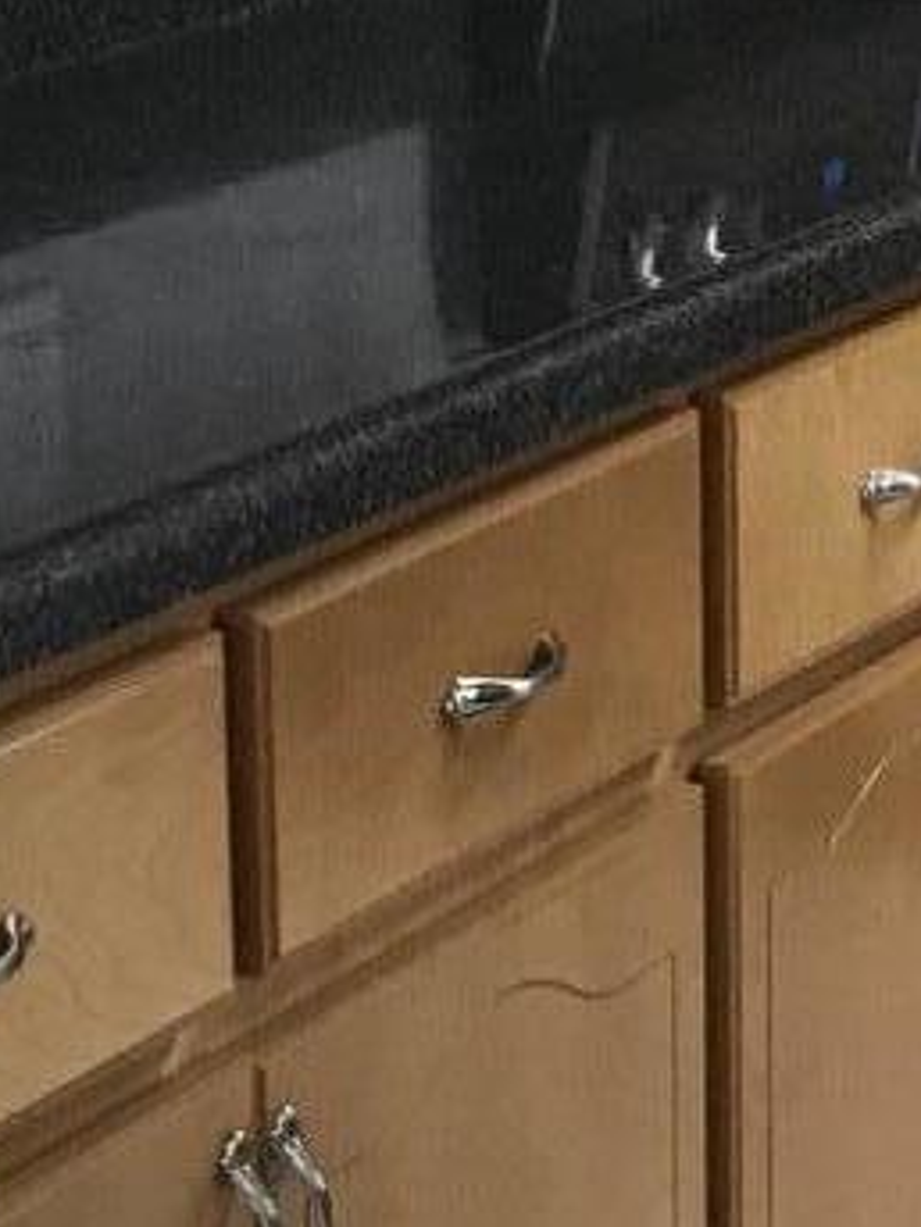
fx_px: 5782
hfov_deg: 8.9
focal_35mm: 163
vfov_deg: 12.1
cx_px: 1260
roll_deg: -1.1
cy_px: 243
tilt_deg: -9.4
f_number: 1.8
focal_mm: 3.99
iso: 40
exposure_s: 1/17
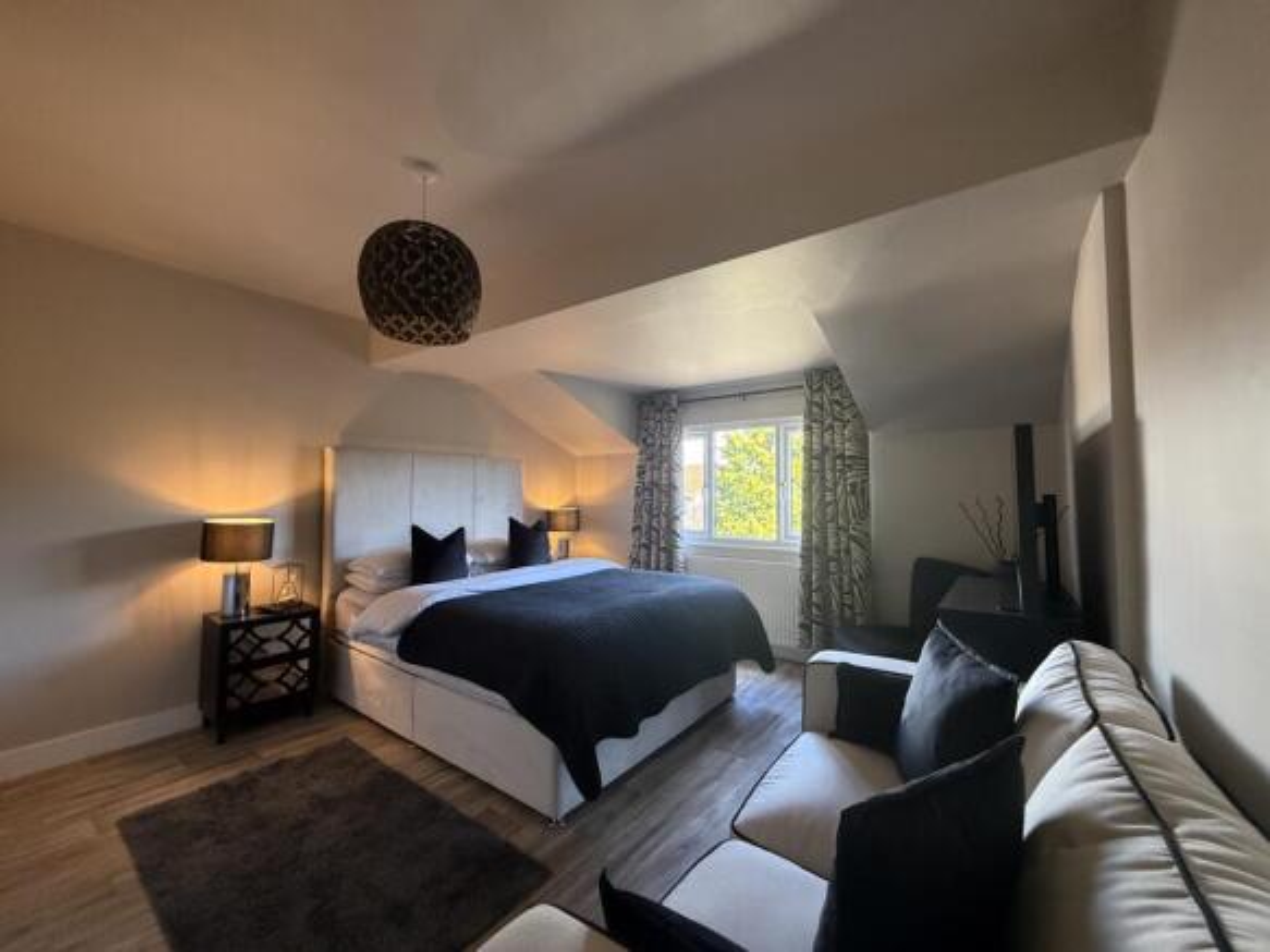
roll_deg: +0.3
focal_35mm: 14
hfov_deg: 102.1
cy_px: 476
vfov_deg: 85.7
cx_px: 635
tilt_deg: +2.6
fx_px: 514
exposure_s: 1/100
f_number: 2.2
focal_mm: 2.22
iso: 400
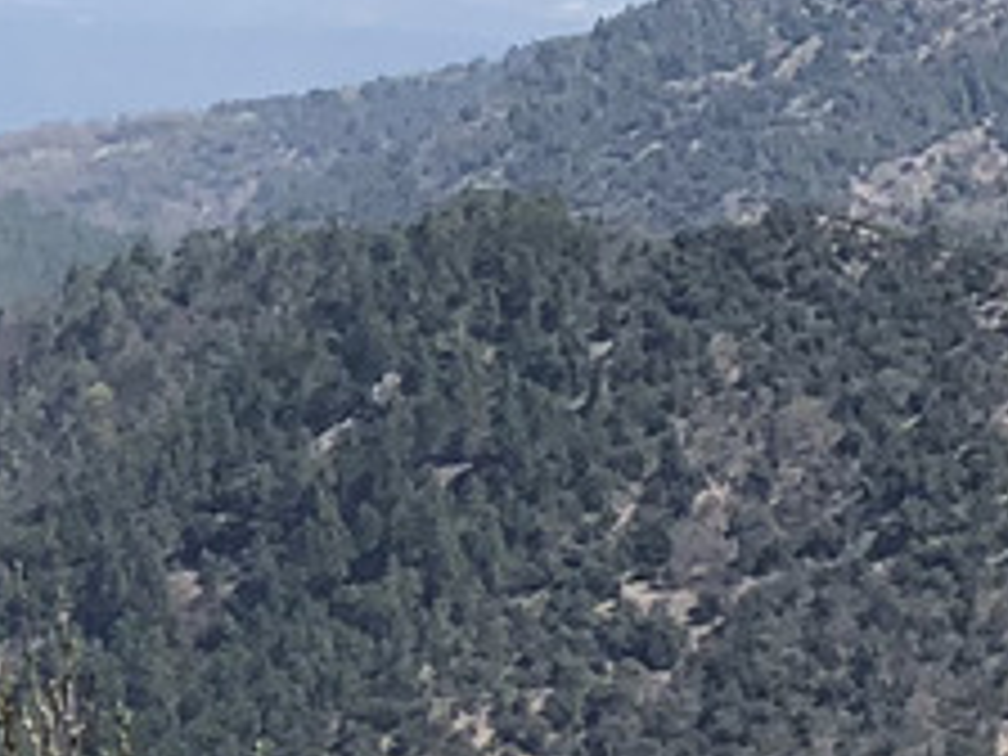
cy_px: 63
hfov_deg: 5.1
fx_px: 10832
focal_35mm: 372
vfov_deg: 4.0
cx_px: 2704
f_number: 2.4
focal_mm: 6
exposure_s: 1/873
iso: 16
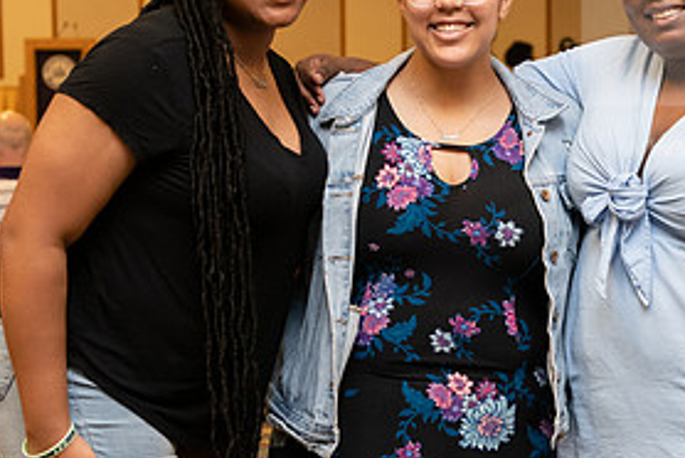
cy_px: 198
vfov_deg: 13.7
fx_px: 1905
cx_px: 508
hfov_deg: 20.2
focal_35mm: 100
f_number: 4
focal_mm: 48
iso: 1600
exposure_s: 1/200
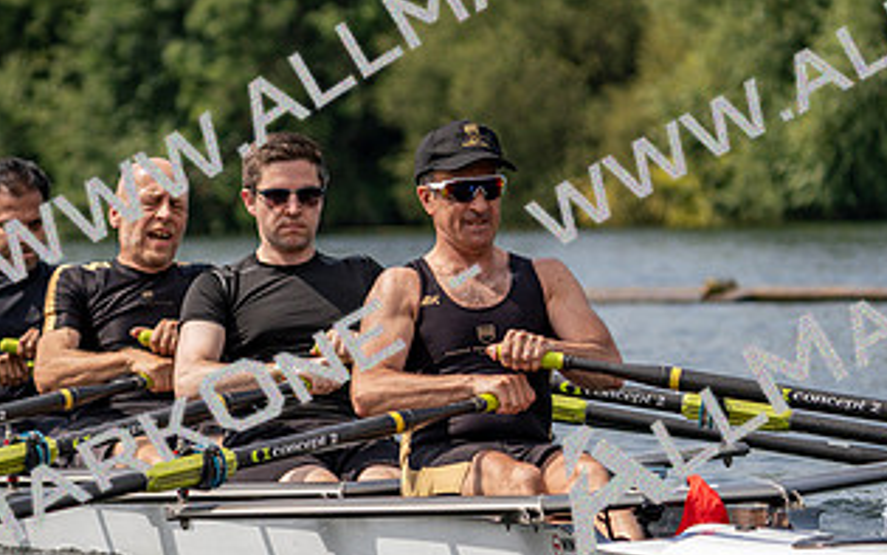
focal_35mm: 375
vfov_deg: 3.5
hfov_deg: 5.6
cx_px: 321
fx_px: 9067
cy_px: 292
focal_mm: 200
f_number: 5.6
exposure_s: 1/1600
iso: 200
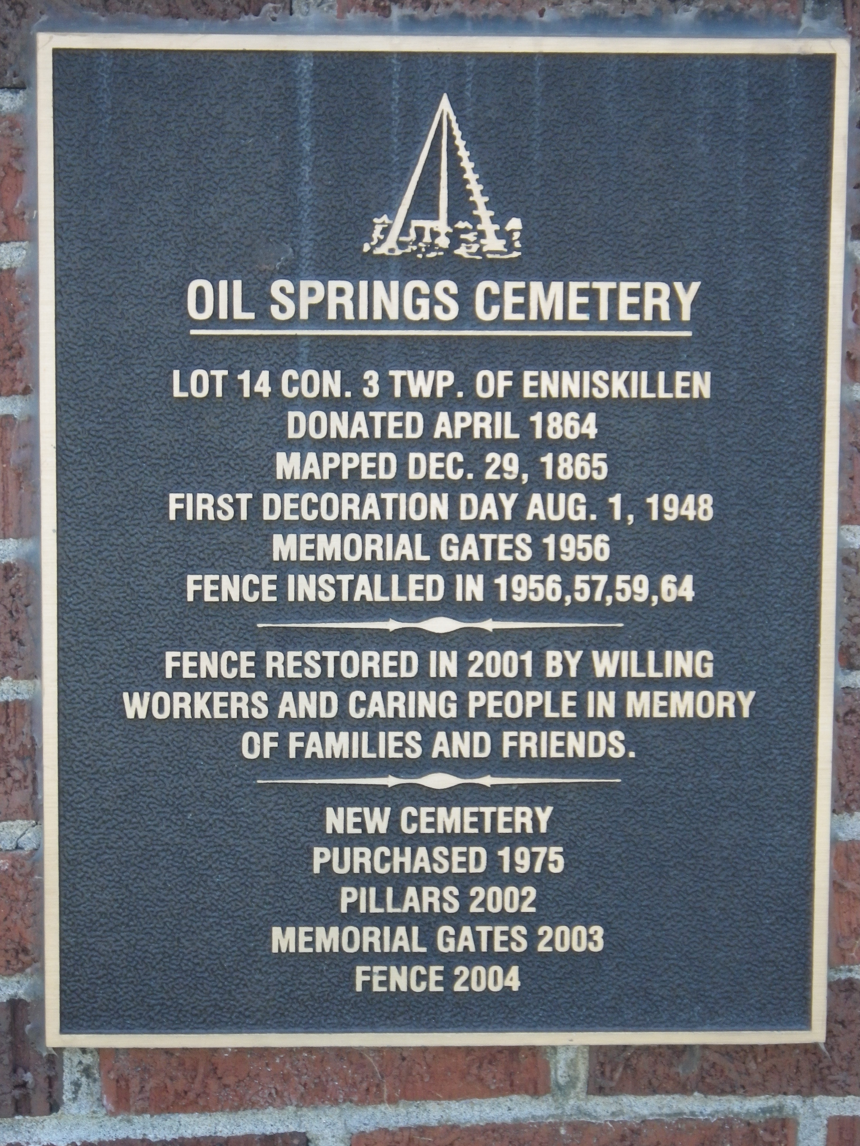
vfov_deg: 17.1
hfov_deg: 12.9
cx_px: 430
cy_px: 573
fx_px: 3809
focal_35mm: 115
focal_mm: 20.6
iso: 200
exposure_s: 1/160
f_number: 5.2
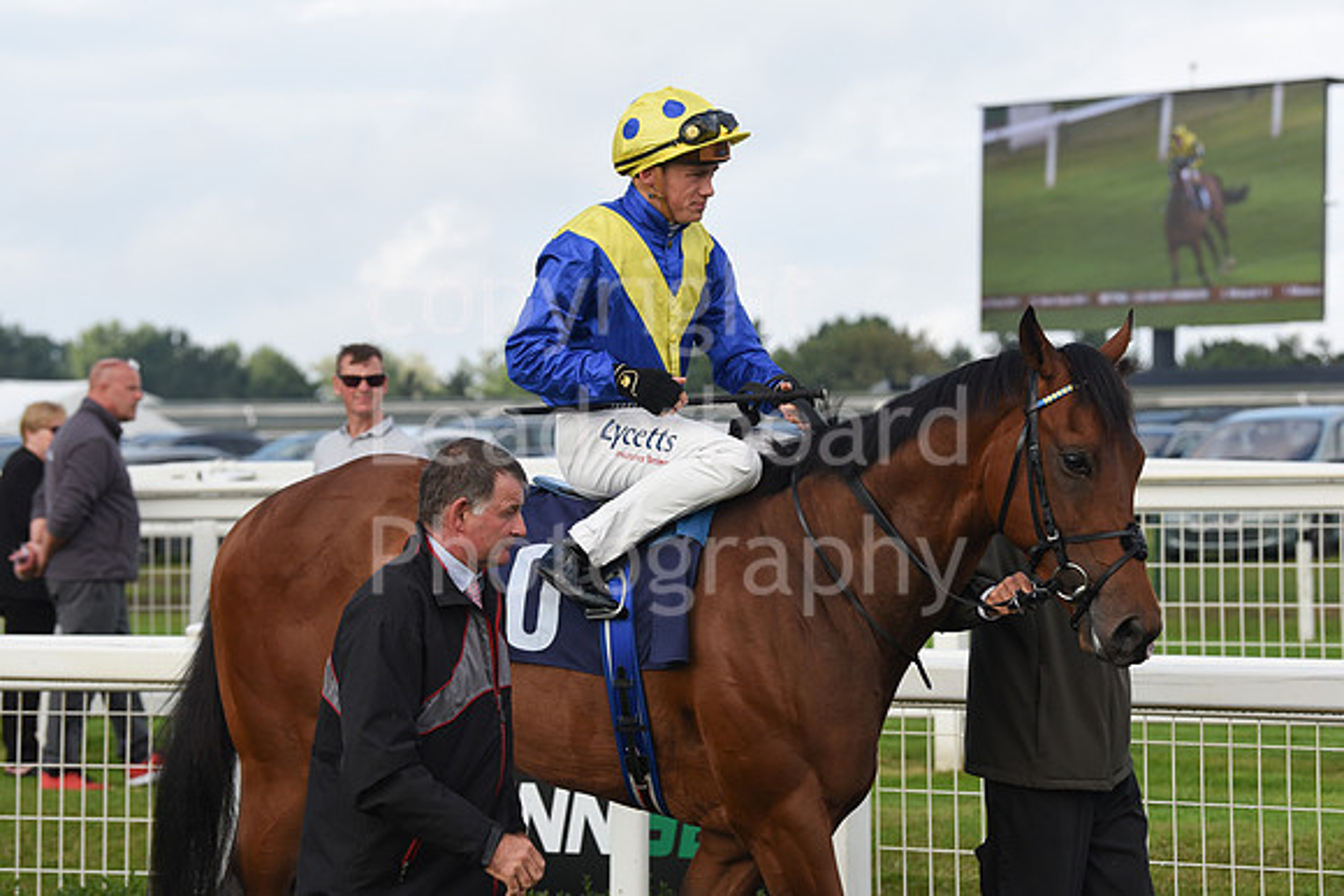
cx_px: 672
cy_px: 448
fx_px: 4481
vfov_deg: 11.4
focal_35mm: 120
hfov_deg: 17.1
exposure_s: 1/2000
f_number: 5.6
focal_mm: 120
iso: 500
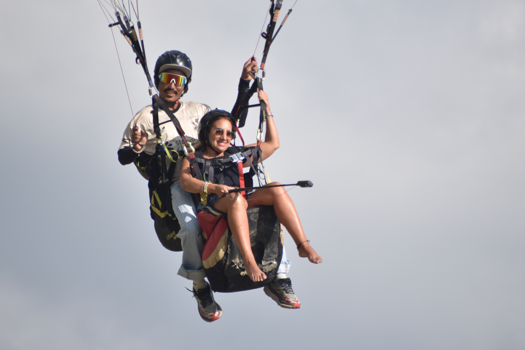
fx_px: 7699
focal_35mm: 528
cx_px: 268
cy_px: 165
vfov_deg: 2.6
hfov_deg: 3.9
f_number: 6.3
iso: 400
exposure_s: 1/1600
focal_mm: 300
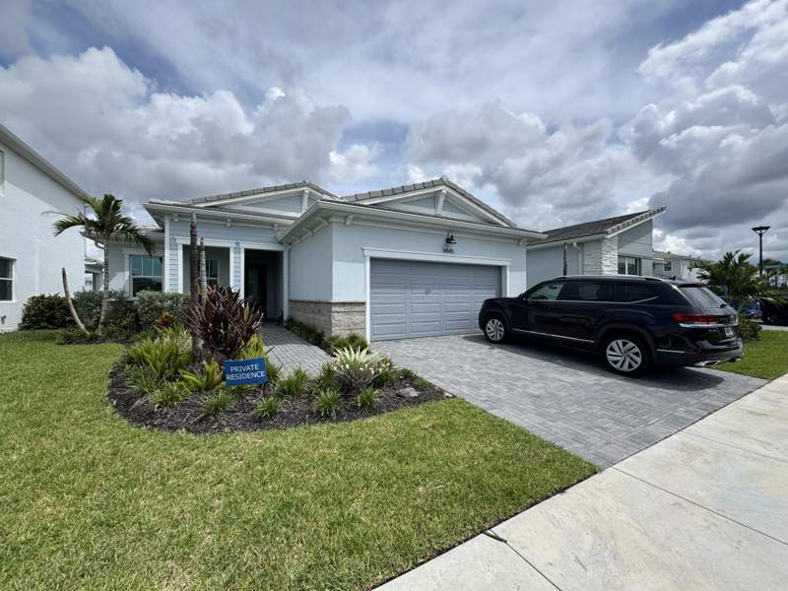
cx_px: 394
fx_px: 319
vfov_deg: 85.7
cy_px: 296
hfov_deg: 102.1
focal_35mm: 14
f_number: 2.2
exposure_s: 1/2770
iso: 50
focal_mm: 2.22
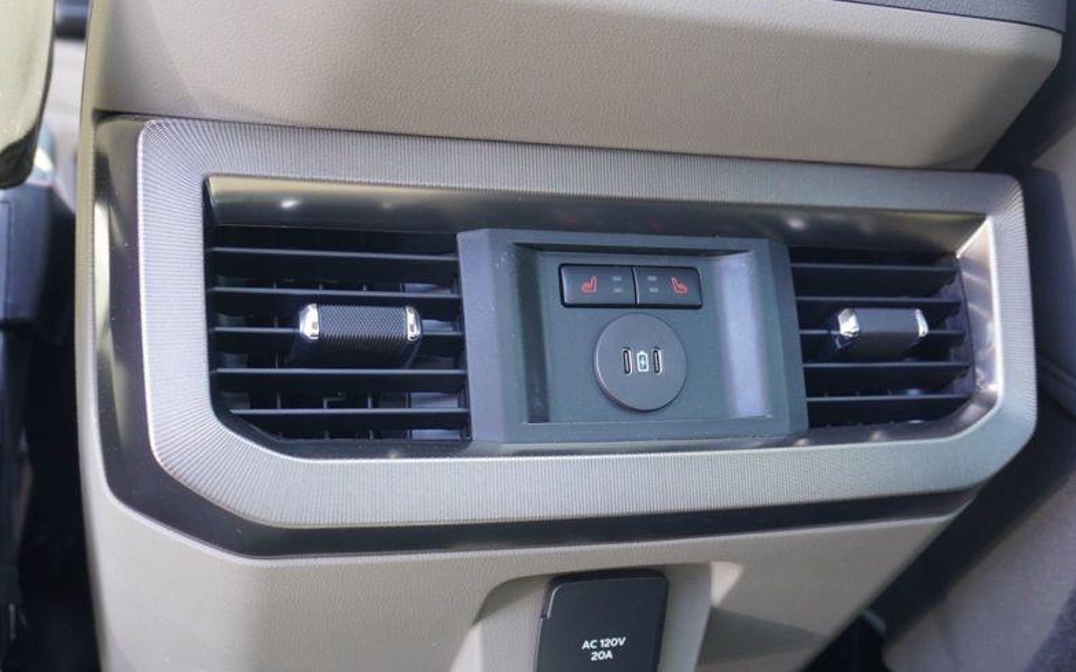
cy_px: 460
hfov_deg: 49.3
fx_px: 1173
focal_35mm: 40
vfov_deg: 31.7
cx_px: 554
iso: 800
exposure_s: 1/60
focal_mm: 20
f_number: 4
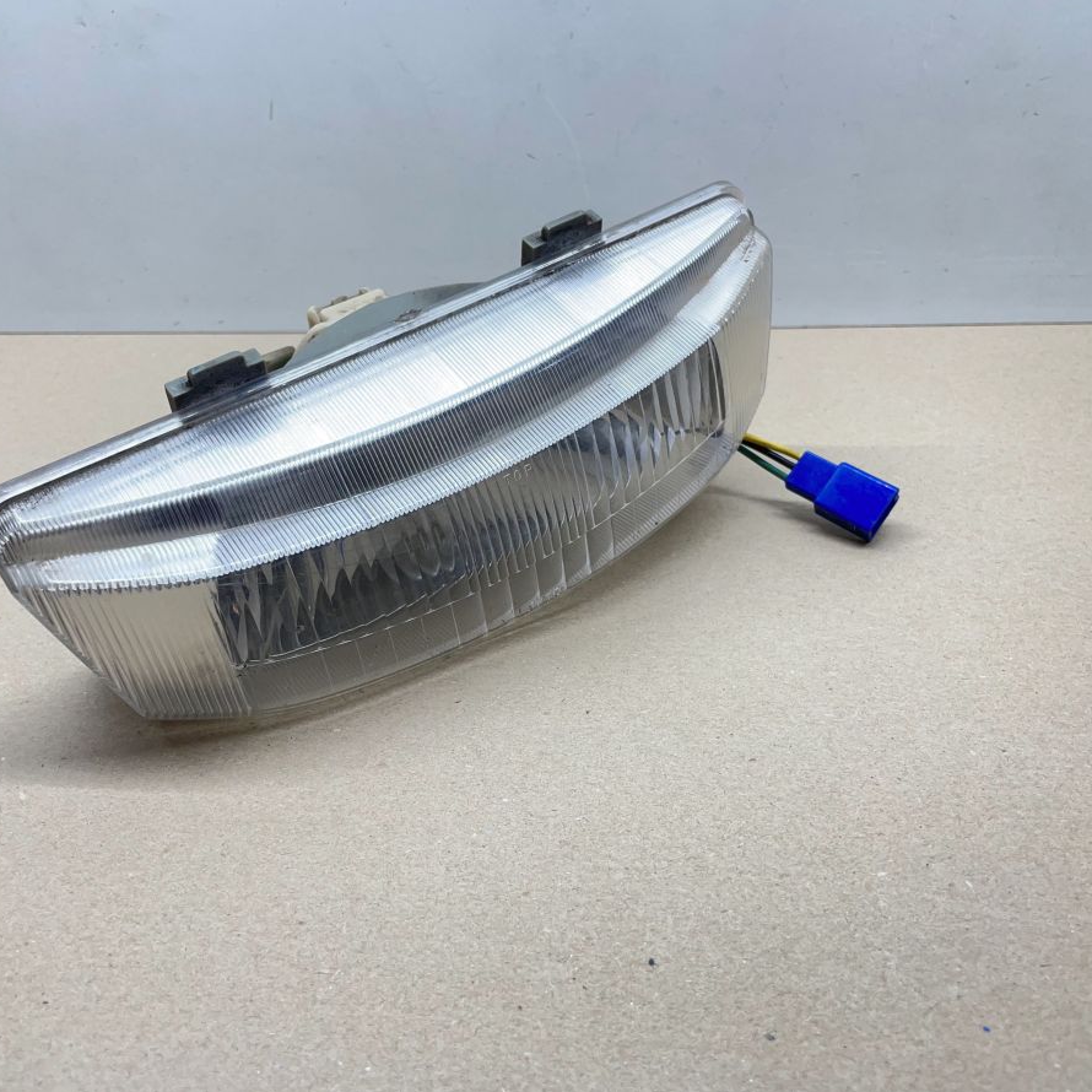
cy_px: 542
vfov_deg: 52.5
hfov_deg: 52.5
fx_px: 1106
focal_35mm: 31
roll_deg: +3.2
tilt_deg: -30.5
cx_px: 523
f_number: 1.6
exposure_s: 1/100
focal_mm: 4.2
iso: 64
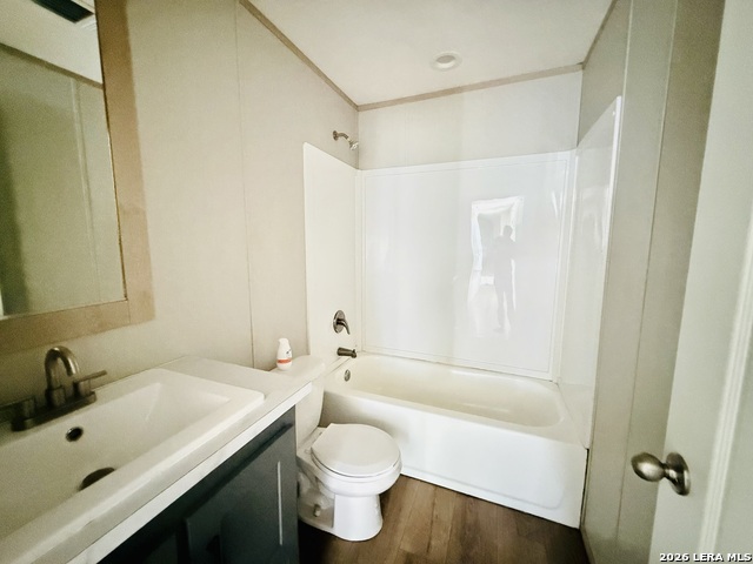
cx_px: 376
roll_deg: +0.1
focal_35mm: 14
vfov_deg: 85.7
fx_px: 305
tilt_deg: -6.6
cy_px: 282
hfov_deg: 102.1
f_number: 2.2
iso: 3200
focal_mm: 2.22
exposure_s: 1/25
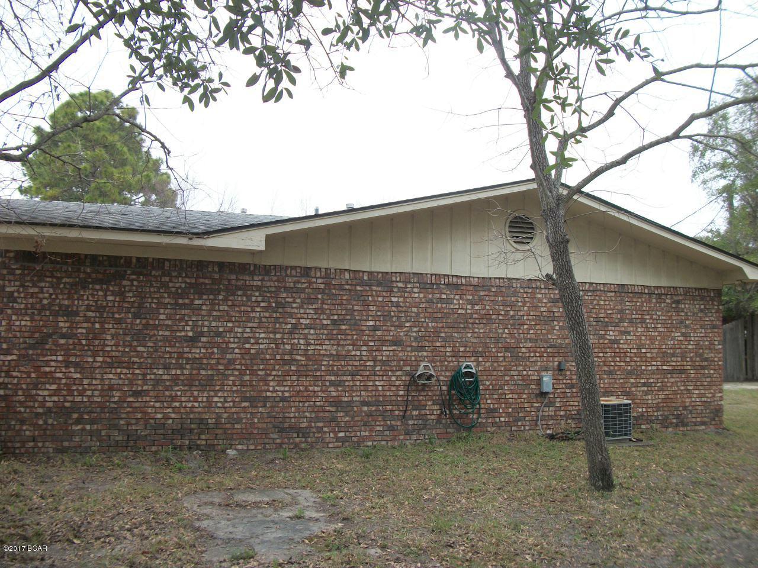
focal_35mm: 32
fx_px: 701
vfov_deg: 44.2
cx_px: 379
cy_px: 284
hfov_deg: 56.8
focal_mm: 5.7
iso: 80
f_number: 8.8
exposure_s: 1/60
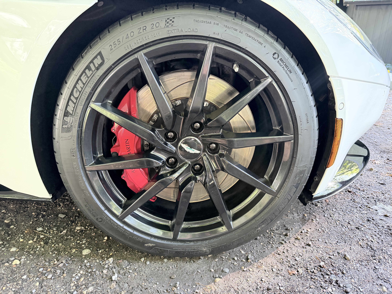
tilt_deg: -19.3
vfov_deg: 56.8
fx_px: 272
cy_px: 147
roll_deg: -0.8
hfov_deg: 71.6
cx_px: 196
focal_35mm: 24
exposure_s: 1/60
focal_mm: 6.76
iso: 640
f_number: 1.78
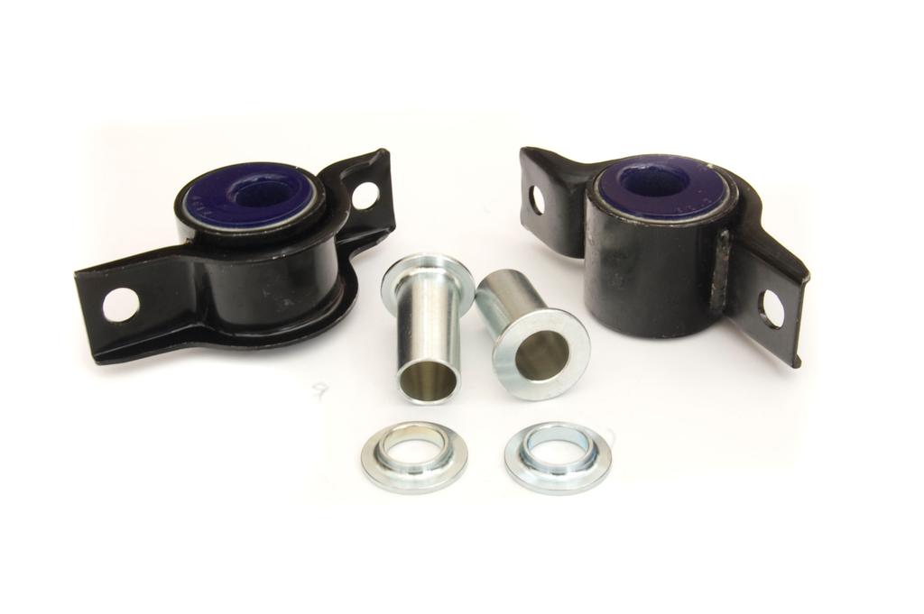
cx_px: 462
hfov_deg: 38.9
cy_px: 307
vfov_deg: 26.4
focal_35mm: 51
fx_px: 1308
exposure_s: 1.5
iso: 200
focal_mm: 34
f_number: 18
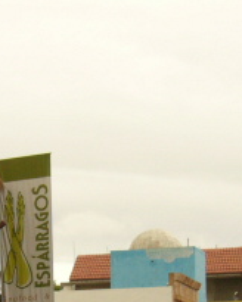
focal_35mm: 116
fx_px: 1039
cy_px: 267
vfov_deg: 16.4
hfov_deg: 13.2
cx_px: 37
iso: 100
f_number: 8.3
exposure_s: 1/160
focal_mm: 6.3
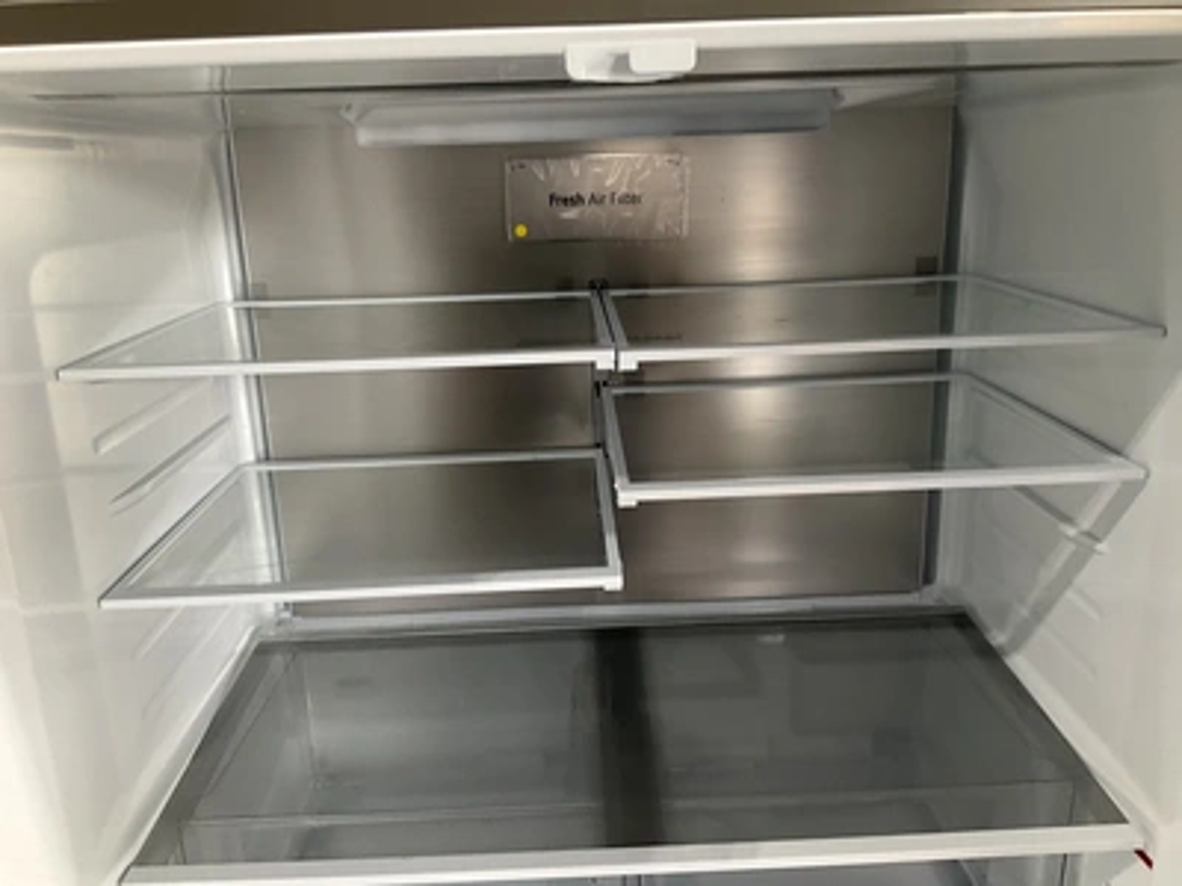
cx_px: 591
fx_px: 990
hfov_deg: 61.7
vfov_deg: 48.2
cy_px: 443
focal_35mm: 29
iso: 64
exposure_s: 1/63
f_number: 1.8
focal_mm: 3
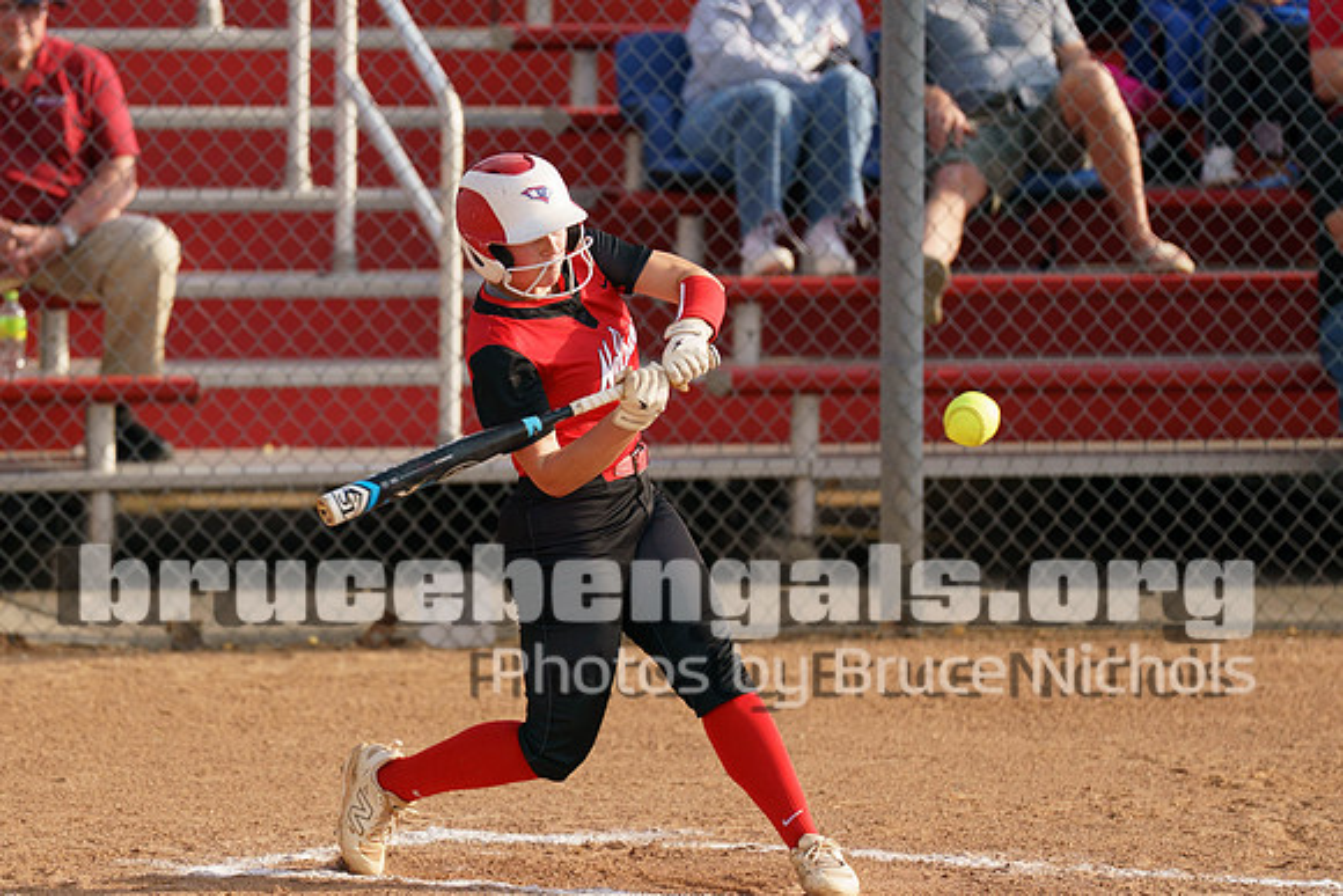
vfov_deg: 3.7
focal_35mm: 371
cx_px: 490
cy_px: 332
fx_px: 13861
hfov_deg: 5.5
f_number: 2.8
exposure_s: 1/3200
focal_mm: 200
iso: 400
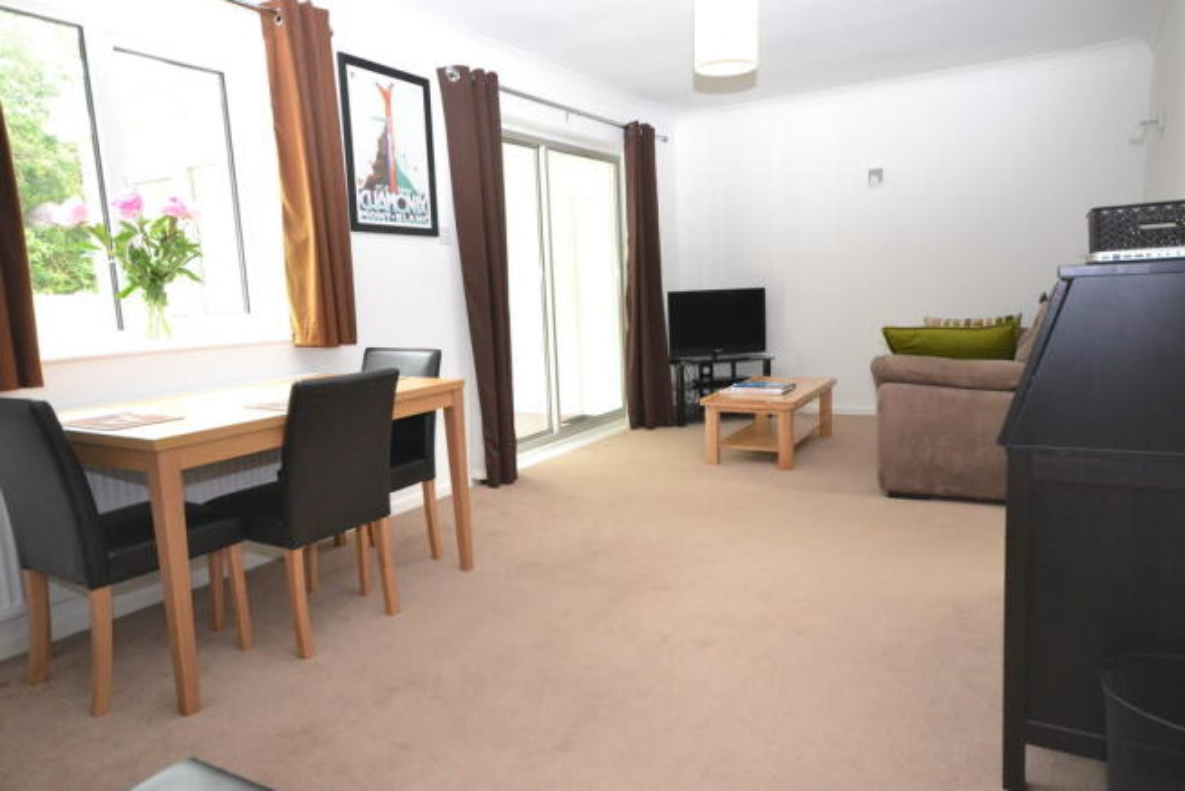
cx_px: 592
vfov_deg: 53.2
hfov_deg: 73.7
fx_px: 790
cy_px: 396
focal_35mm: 24
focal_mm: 16
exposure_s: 1/60
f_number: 5
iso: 2200
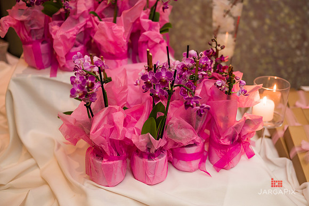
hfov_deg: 46.4
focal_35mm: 42
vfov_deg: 31.9
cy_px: 103
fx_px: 360
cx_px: 154
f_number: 3.2
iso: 1000
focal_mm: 42
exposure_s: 1/125
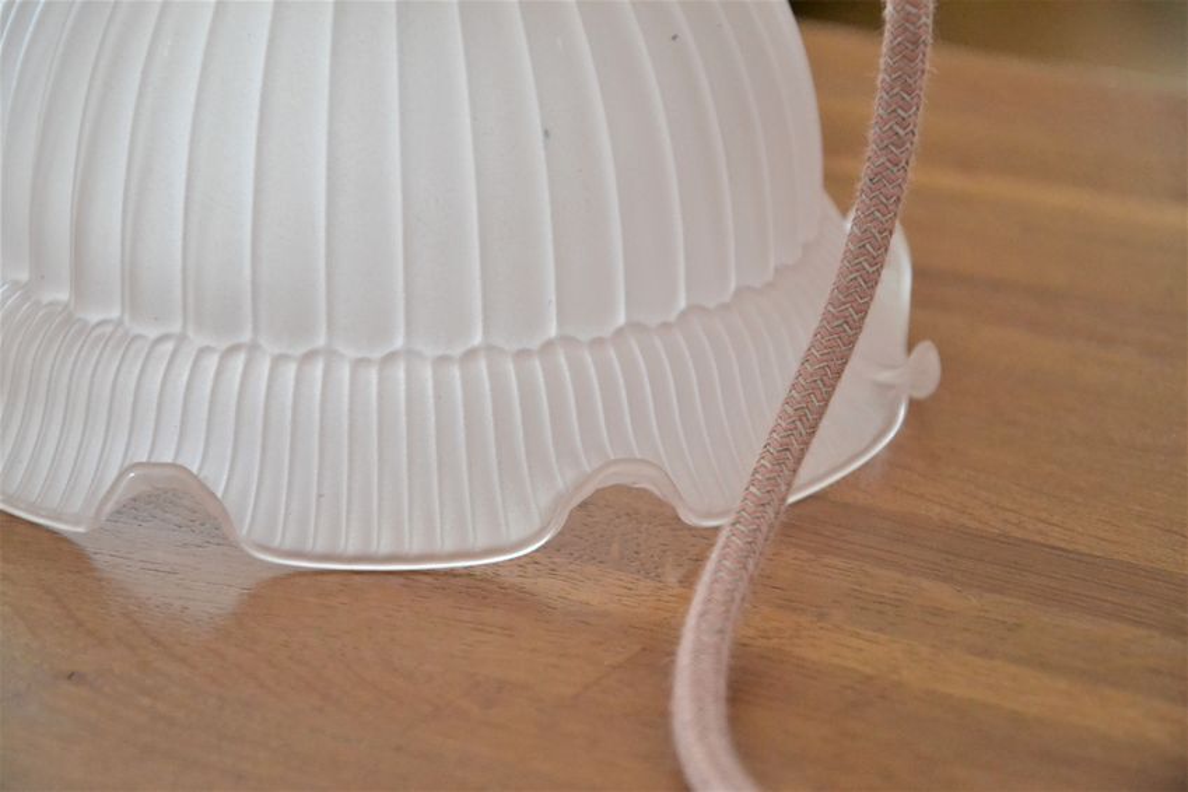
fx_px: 4851
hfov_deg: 14.0
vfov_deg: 9.3
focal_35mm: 147
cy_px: 396
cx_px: 594
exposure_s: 1/125
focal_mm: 98
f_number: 5.6
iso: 3200
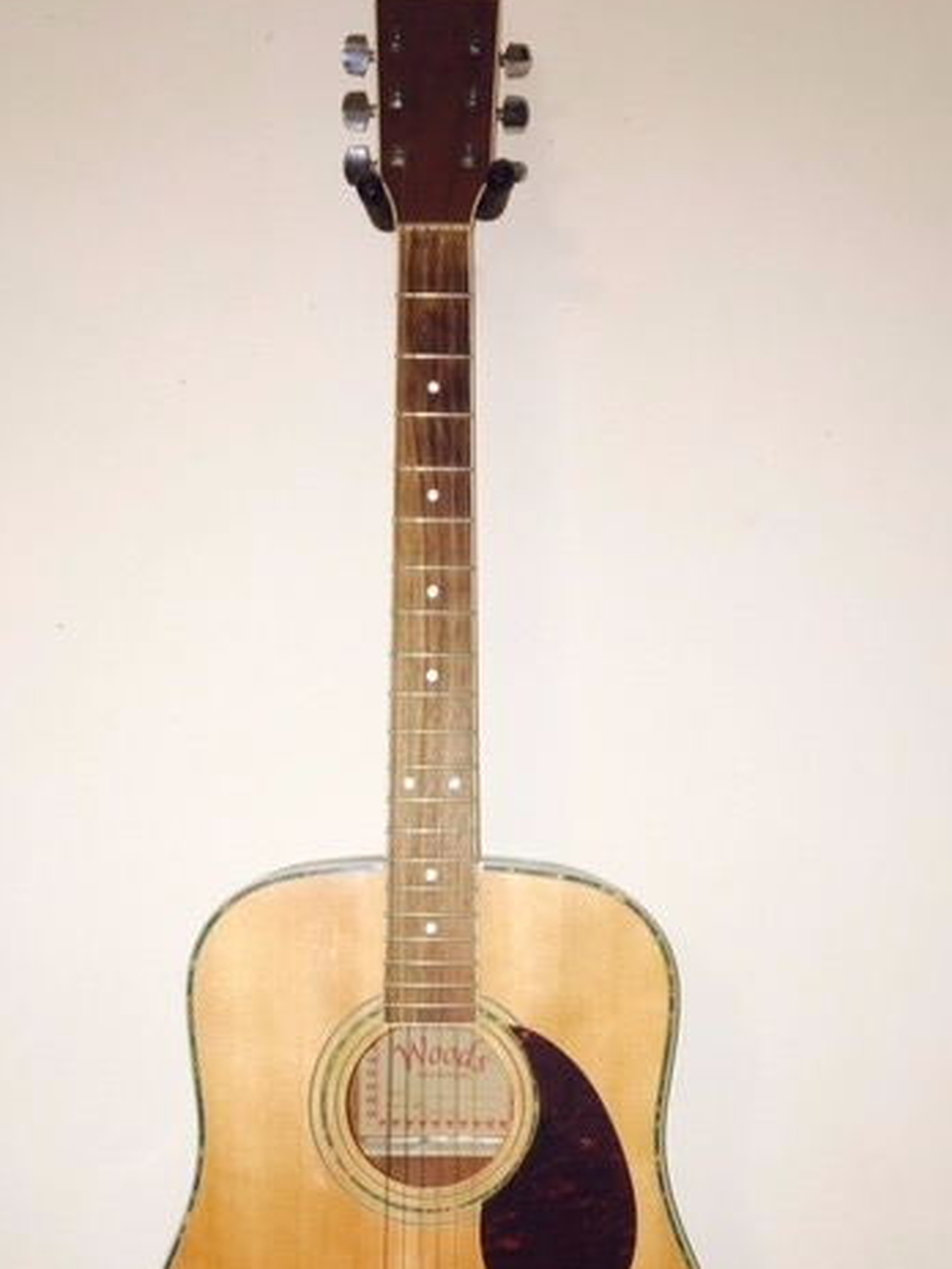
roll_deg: -1.2
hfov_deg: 35.9
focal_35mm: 40
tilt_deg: -5.2
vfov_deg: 46.0
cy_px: 861
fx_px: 1467
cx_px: 427
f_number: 2.2
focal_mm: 4.15
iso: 40
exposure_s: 1/20
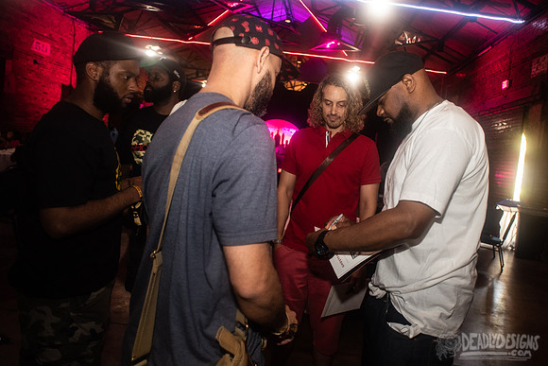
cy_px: 173
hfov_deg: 74.1
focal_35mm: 24
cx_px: 323
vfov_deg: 54.0
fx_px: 359
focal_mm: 20
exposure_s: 1/50
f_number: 3.2
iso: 1600
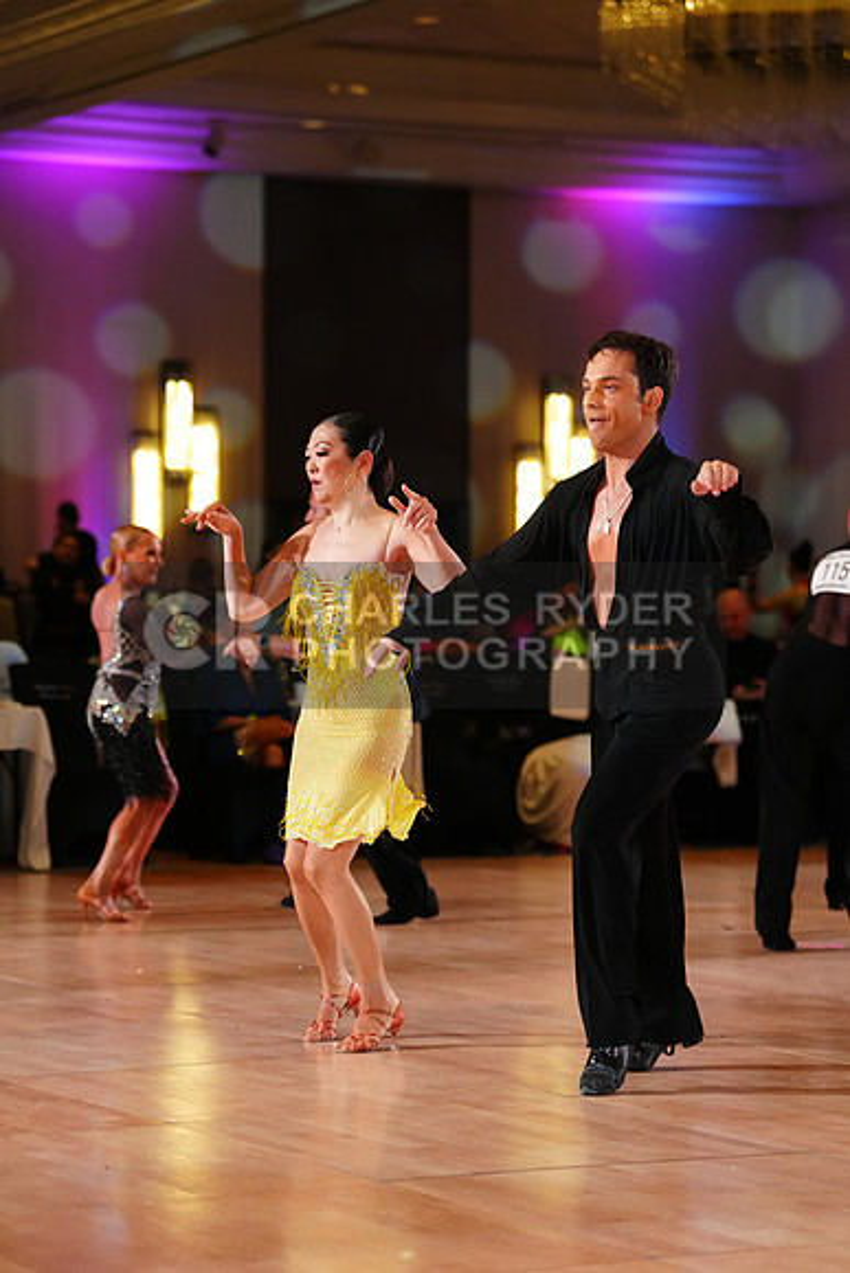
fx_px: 3716
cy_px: 636
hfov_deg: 13.0
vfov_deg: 19.5
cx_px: 425
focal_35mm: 105
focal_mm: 105
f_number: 3.2
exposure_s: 1/640
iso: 3200
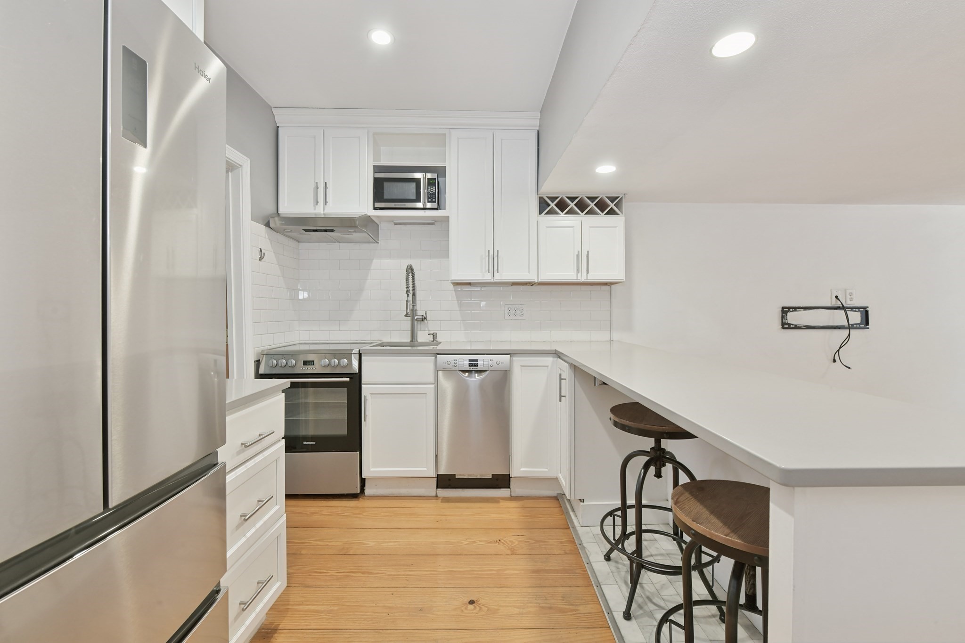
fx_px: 402
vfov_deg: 77.3
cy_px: 322
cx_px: 482
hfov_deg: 100.4
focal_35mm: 15
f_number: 9
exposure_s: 1/10
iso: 640
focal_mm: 15
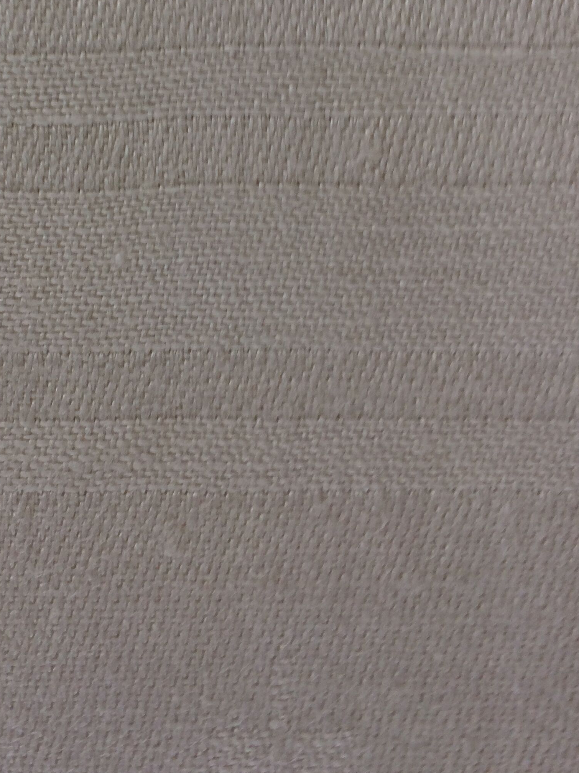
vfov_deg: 39.2
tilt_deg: -86.8
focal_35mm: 47
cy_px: 182
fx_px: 1048
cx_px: 115
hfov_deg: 30.1
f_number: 2.2
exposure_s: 1/33
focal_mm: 4.15
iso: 40
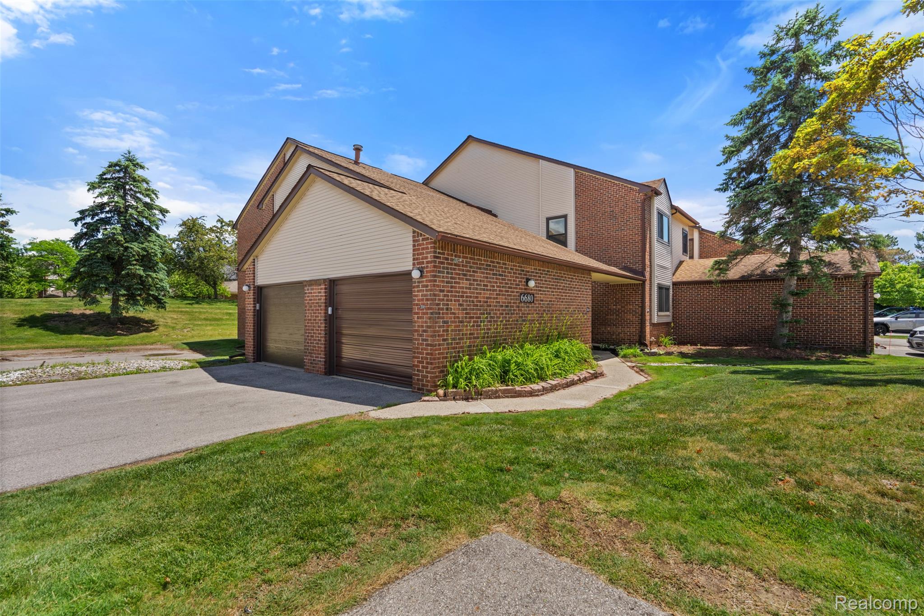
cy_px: 308
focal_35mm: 16
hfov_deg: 96.7
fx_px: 411
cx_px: 462
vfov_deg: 73.7
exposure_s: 1/30
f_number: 9
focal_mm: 16
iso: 250
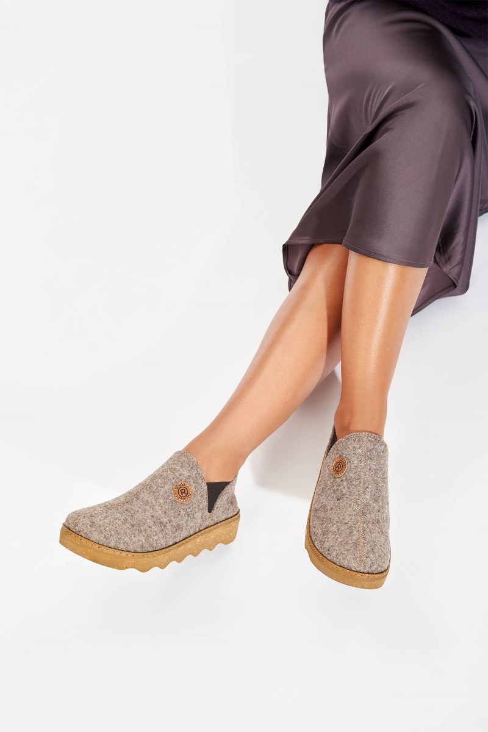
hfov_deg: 28.3
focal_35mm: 48
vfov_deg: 41.4
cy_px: 366
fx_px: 968
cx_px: 244
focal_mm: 47.6
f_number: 6.3
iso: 100
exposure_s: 1/160
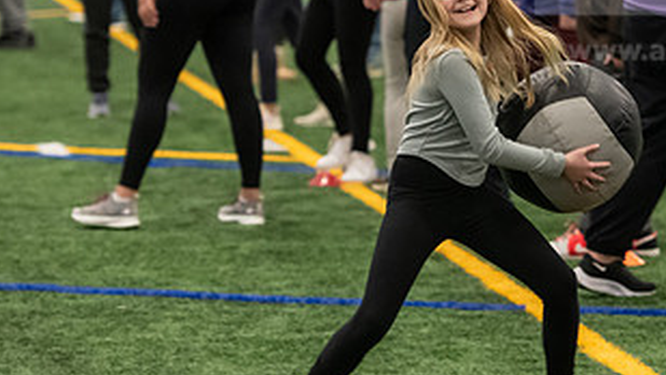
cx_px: 470
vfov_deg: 5.1
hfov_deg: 9.1
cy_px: 96
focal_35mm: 236
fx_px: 4169
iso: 4000
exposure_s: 1/200
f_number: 3.5
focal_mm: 120
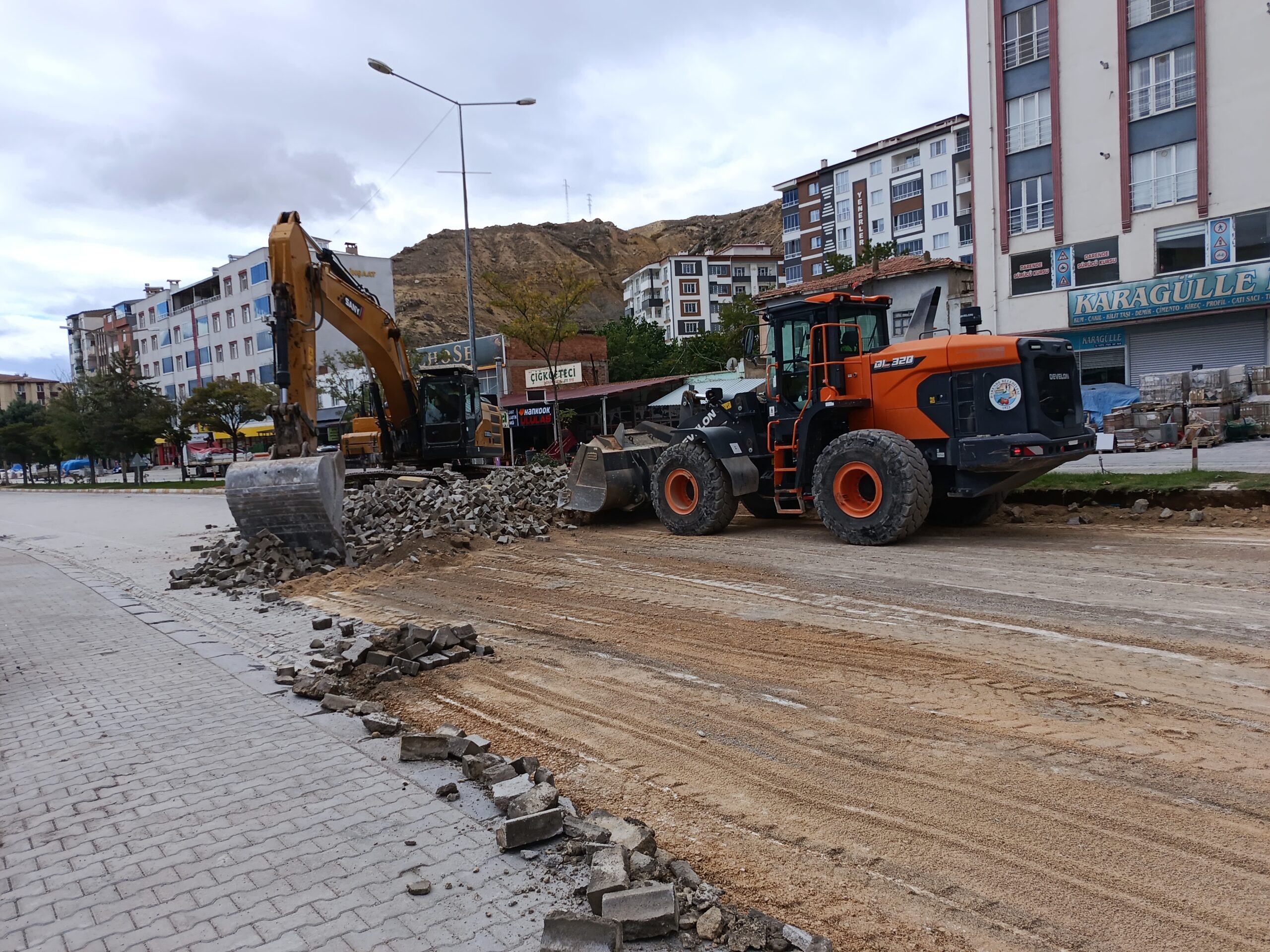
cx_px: 635
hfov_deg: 71.6
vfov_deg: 56.8
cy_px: 476
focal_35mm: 24
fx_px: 881
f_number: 1.7
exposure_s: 1/594
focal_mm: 5.24
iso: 50
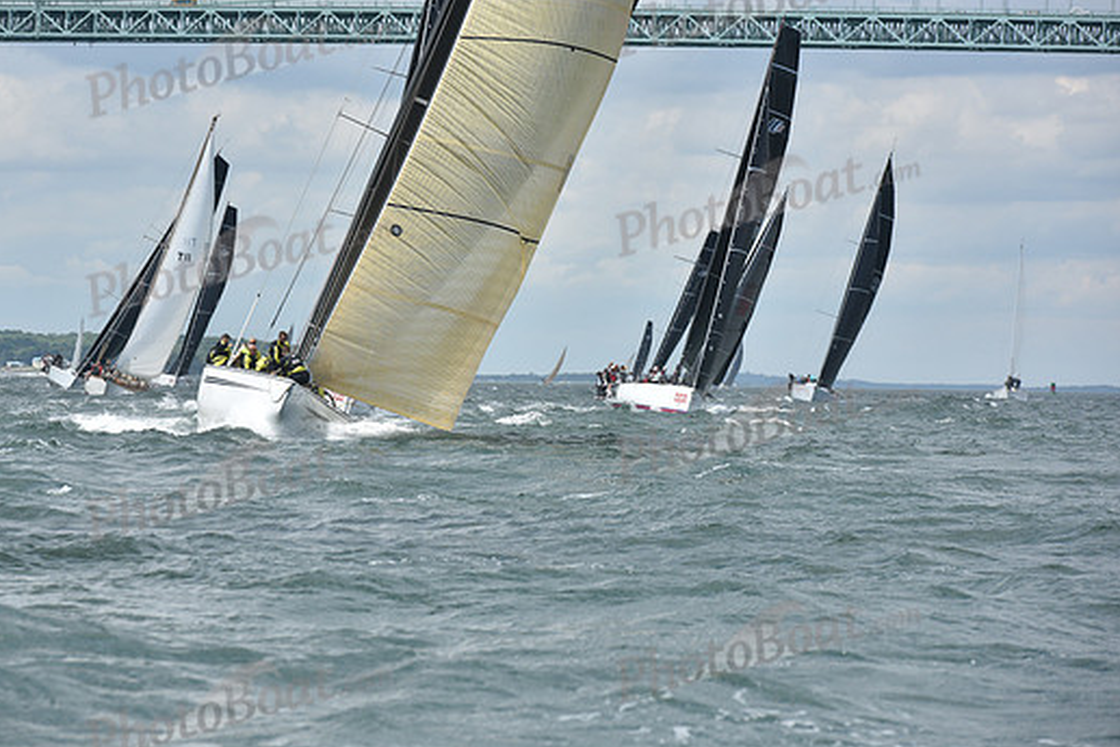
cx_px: 505
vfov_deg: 6.5
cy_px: 343
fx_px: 6628
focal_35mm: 213
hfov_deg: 9.7
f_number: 8
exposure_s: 1/1000
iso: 250
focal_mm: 190
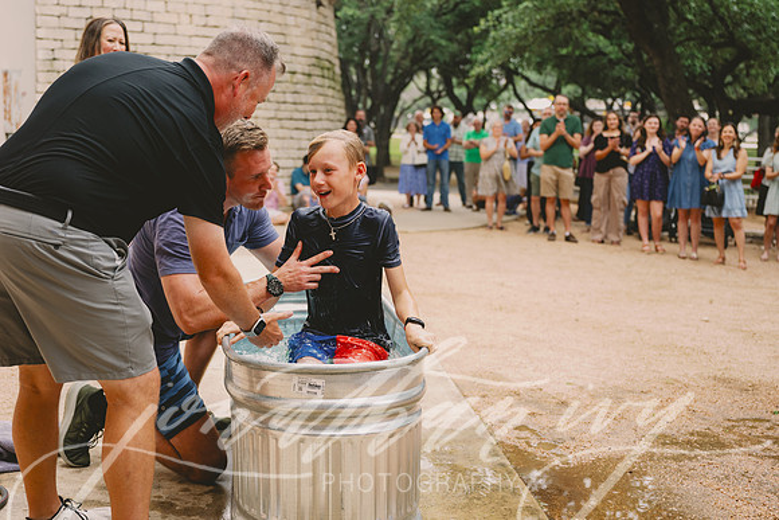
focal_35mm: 45
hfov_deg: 43.4
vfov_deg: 29.8
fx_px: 978
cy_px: 279
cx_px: 340
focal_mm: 39
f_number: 2.8
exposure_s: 1/640
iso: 250
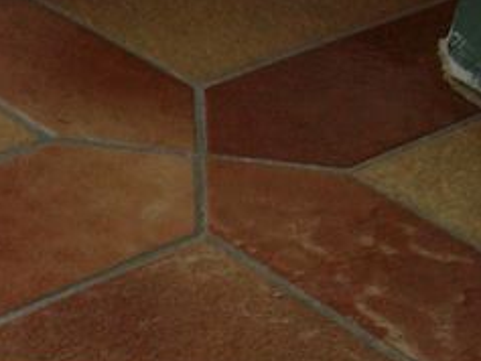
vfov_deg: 10.8
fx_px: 1877
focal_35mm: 135
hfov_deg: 13.6
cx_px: -288
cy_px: 460
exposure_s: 1/40
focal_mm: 5.7
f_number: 2.9
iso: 125
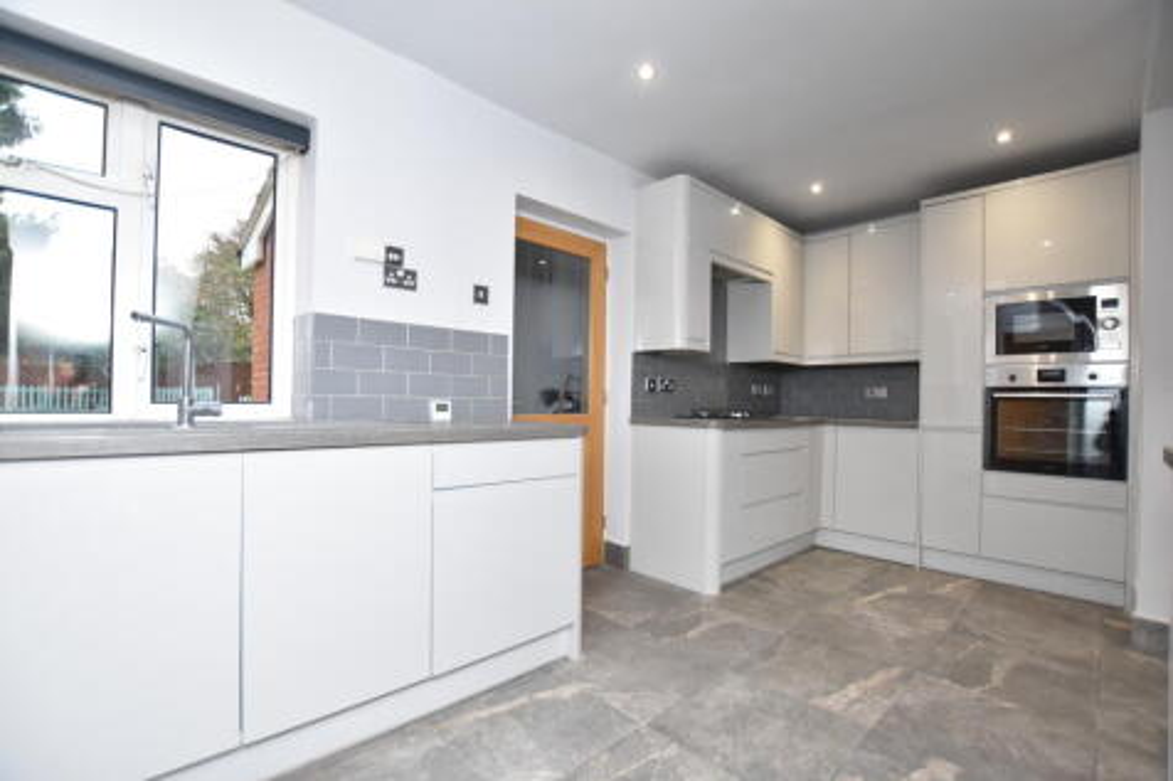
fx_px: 489
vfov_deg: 77.3
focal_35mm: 15
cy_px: 390
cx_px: 586
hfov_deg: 100.4
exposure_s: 1/160
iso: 800
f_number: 3.5
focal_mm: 10
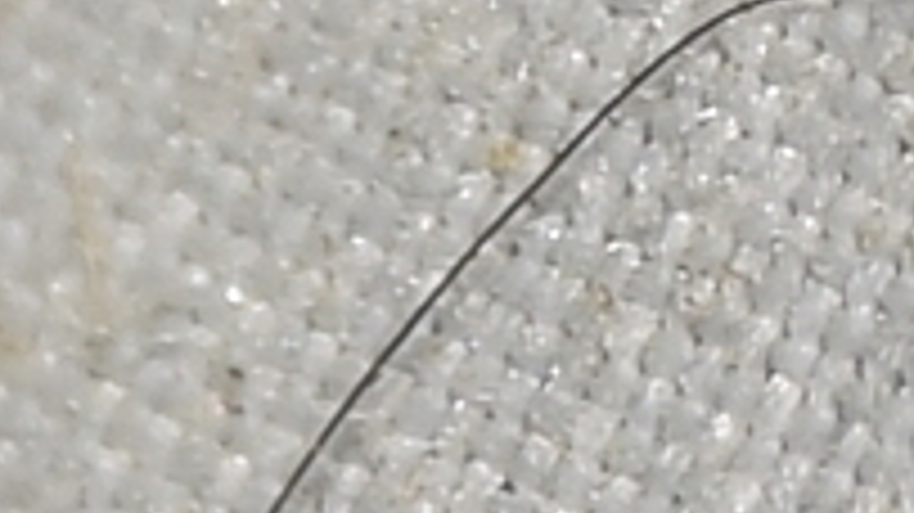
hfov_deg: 2.1
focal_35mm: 1039
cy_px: -778
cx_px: 1222
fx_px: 25171
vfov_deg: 1.2
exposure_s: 1/160
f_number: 13
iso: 100
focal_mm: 140
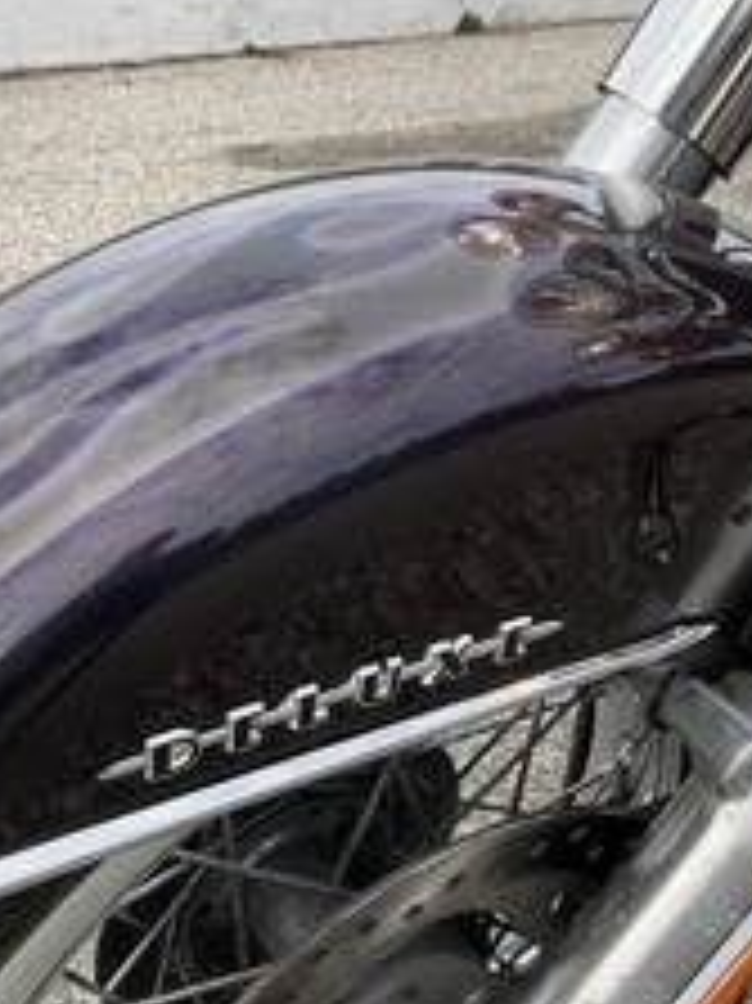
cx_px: 279
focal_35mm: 52
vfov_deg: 36.6
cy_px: 626
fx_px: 1508
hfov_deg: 27.9
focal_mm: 3
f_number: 1.8
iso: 25
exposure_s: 1/540
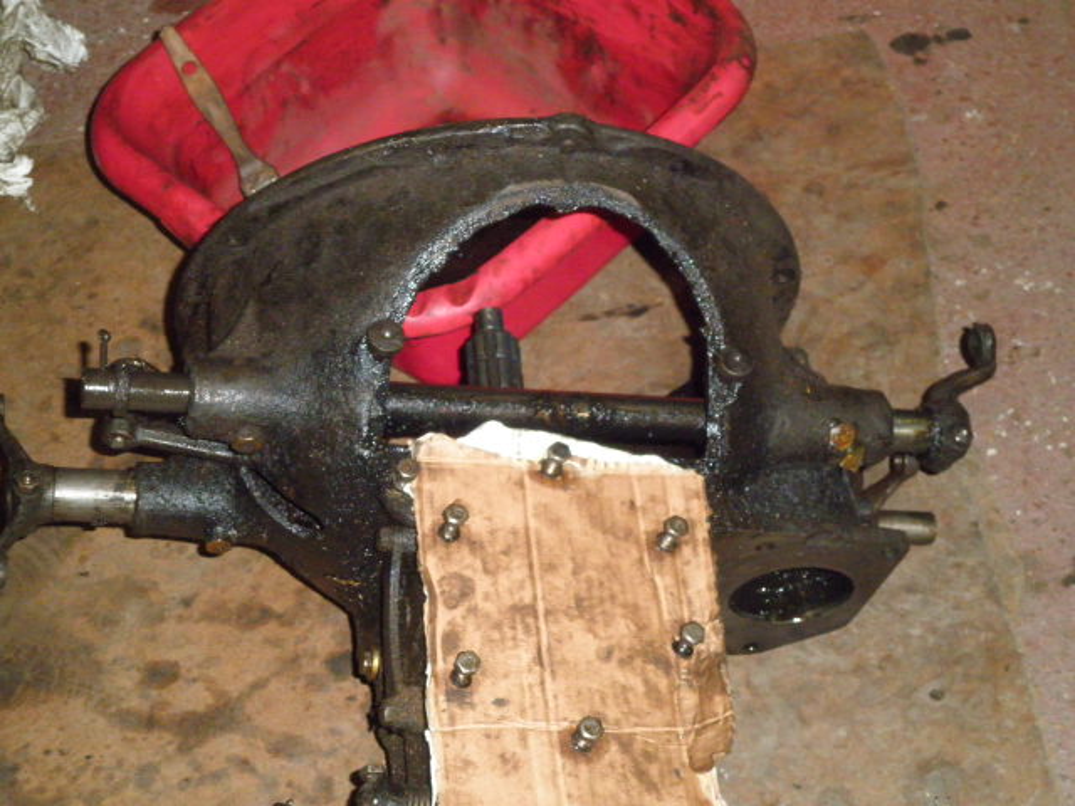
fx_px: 2267
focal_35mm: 73
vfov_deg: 20.2
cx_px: 538
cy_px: 403
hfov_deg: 26.7
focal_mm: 13
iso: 640
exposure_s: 1/80
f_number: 4.4
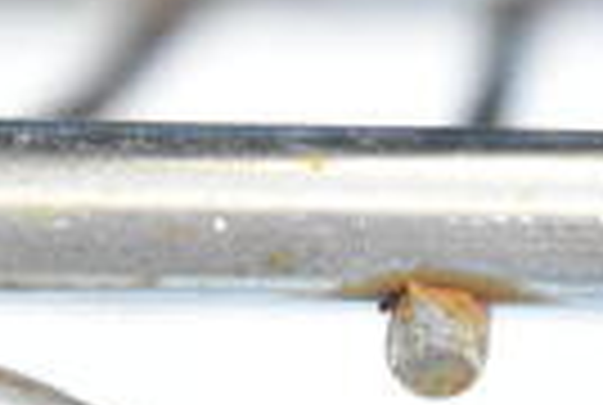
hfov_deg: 6.3
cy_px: -380
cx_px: -14
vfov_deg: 4.2
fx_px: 5489
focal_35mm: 327
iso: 2200
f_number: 5.3
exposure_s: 1/80
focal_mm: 48
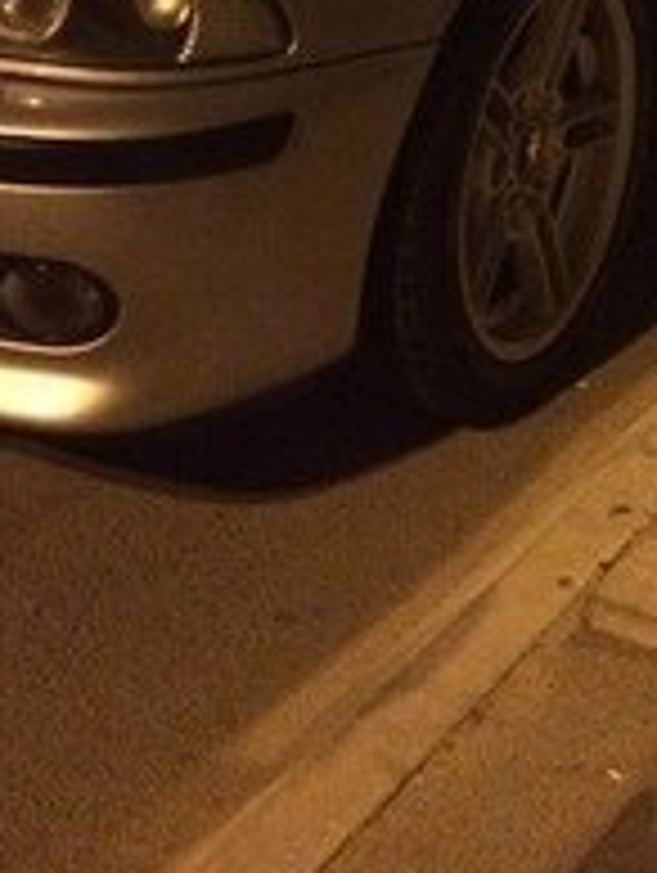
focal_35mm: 74
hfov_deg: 19.9
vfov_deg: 23.7
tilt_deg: -10.5
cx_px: 436
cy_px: -212
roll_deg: -2.1
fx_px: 1869
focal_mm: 4.15
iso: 500
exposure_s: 1/17
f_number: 2.2
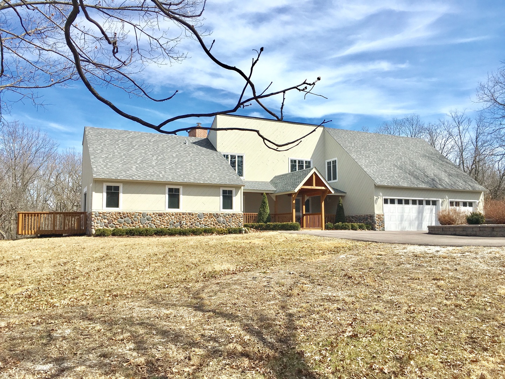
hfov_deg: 61.7
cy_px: 190
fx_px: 423
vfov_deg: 48.2
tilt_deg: +4.6
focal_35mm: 29
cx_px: 252
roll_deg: +0.0
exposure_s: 1/1832
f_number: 2.2
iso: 25
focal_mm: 4.15
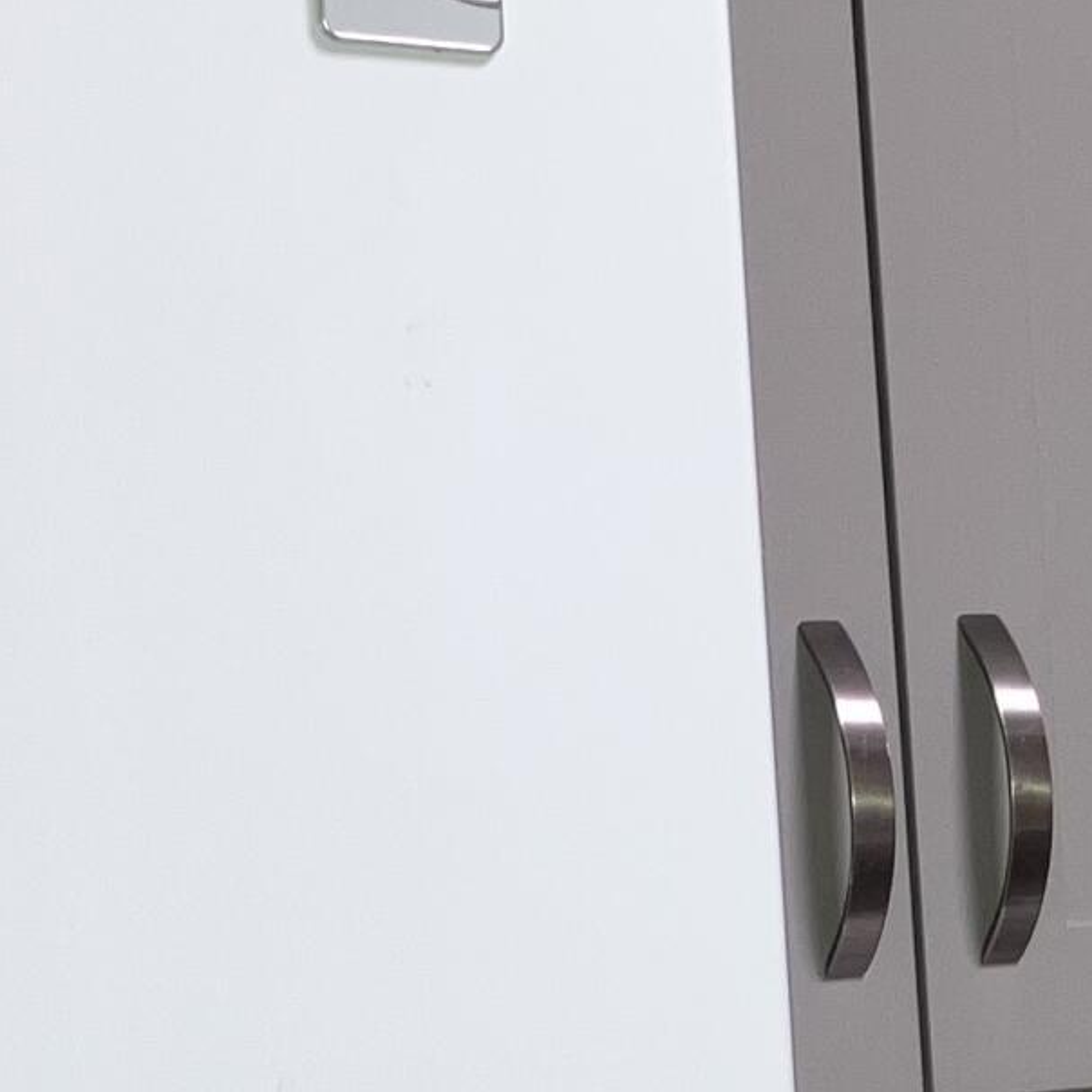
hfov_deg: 13.7
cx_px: 1336
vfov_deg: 13.8
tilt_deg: -5.2
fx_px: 4390
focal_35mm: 123
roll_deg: +3.6
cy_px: 1276
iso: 25
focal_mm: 3.99
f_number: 1.8
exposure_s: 1/22
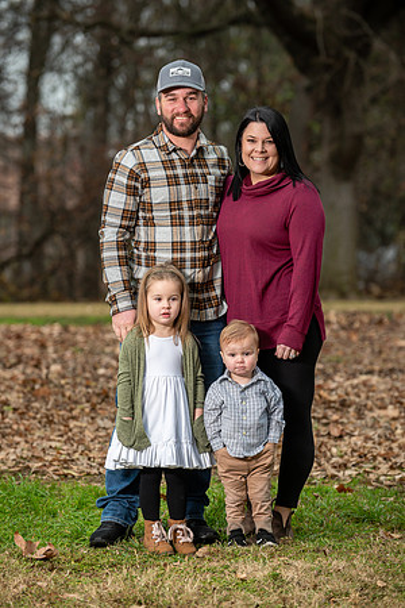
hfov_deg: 8.9
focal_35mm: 155
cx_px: 202
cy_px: 304
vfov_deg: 13.2
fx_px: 2615
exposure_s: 1/125
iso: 200
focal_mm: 155
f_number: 4
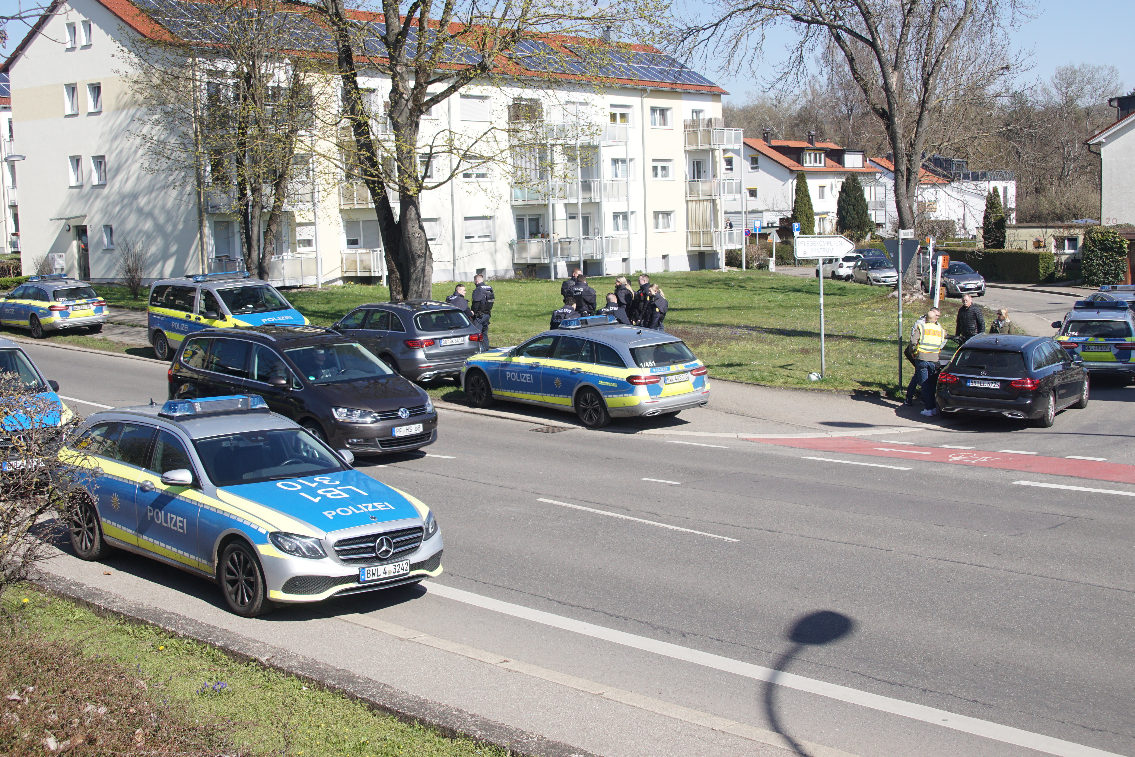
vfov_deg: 30.5
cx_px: 553
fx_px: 1387
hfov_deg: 44.5
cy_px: 337
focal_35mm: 44
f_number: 6.3
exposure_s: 1/320
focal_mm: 26
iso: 160
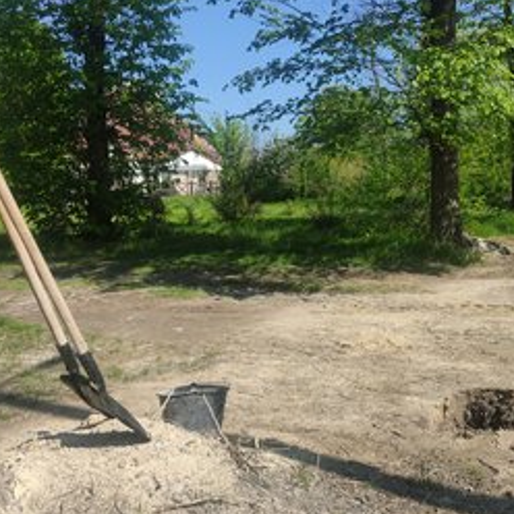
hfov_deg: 44.7
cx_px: 305
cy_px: 236
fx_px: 622
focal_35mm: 37
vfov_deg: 44.9
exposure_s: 1/1033
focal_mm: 4.74
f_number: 1.79
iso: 100
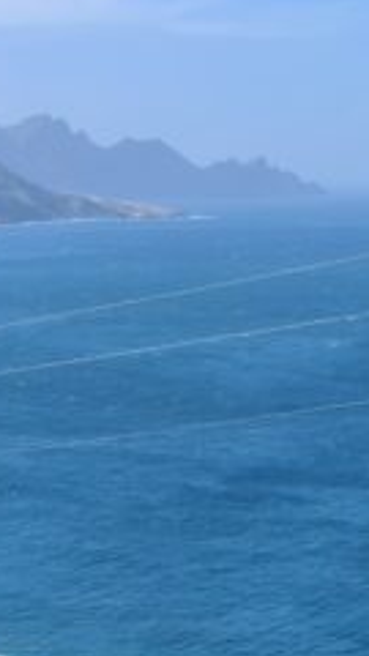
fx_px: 2018
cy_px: 238
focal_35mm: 116
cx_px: -429
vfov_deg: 18.4
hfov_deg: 9.6
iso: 50
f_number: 1.8
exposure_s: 1/930
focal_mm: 7
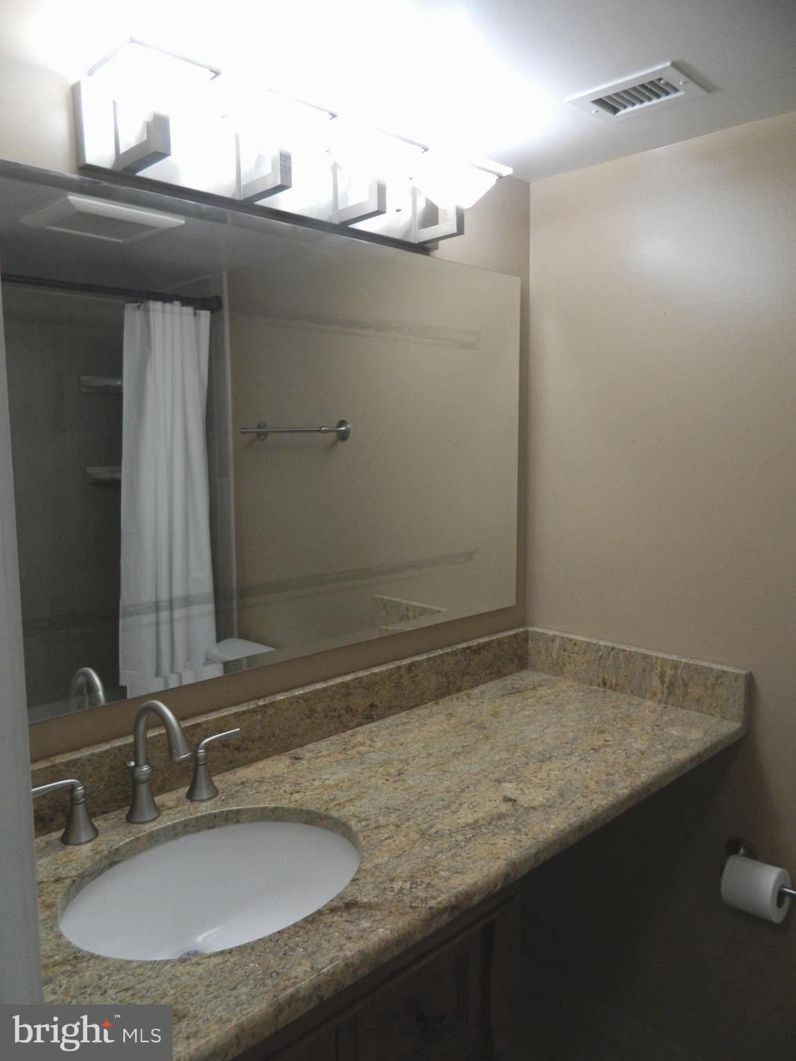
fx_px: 767
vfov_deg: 69.4
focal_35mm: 25
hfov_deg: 54.9
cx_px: 398
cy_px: 530
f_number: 3.1
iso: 180
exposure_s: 1/30
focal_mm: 4.5
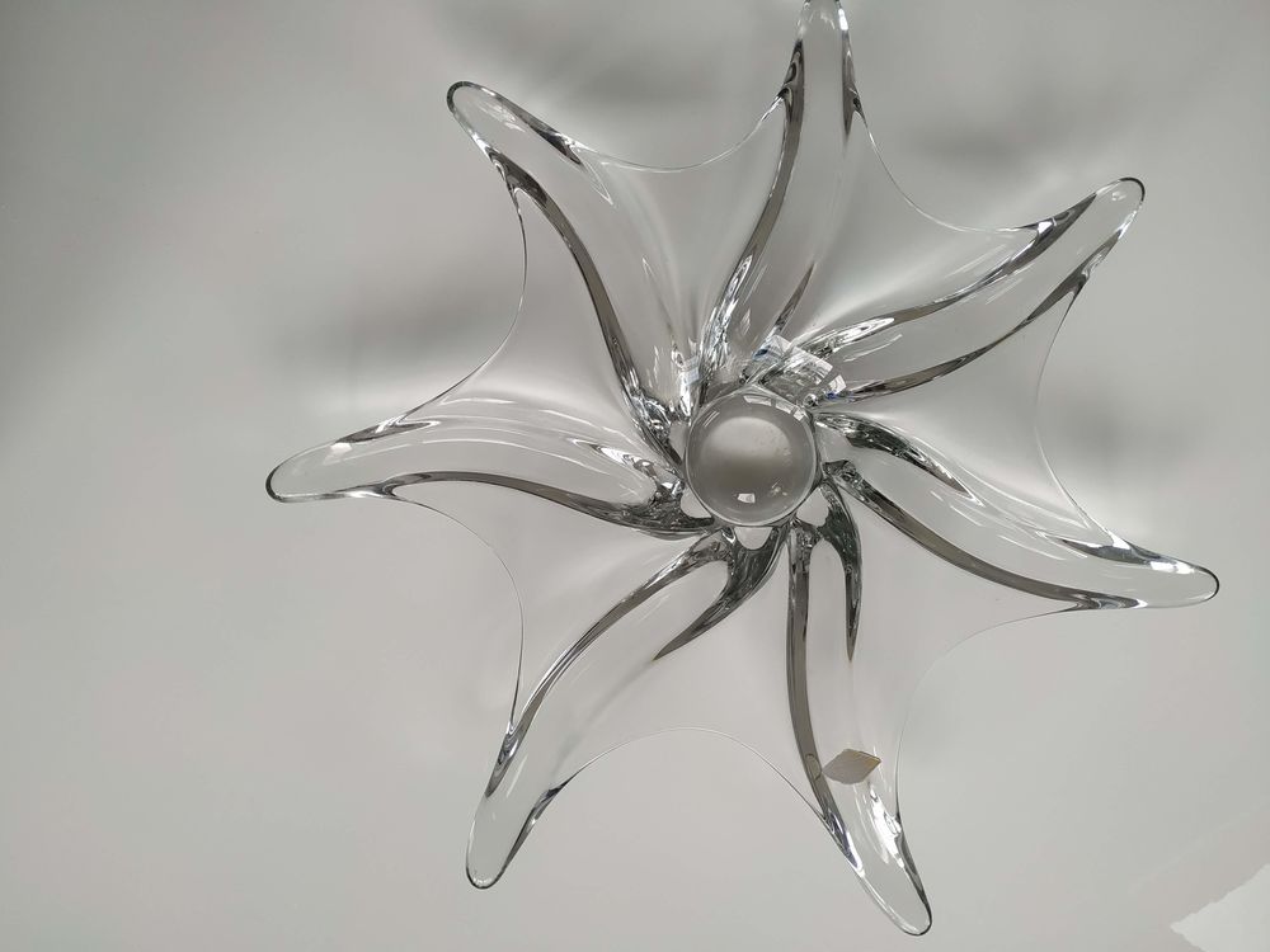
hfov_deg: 71.6
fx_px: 881
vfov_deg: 56.8
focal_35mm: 24
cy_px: 476
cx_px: 635
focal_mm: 3.94
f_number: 1.9
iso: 100
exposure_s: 1/133
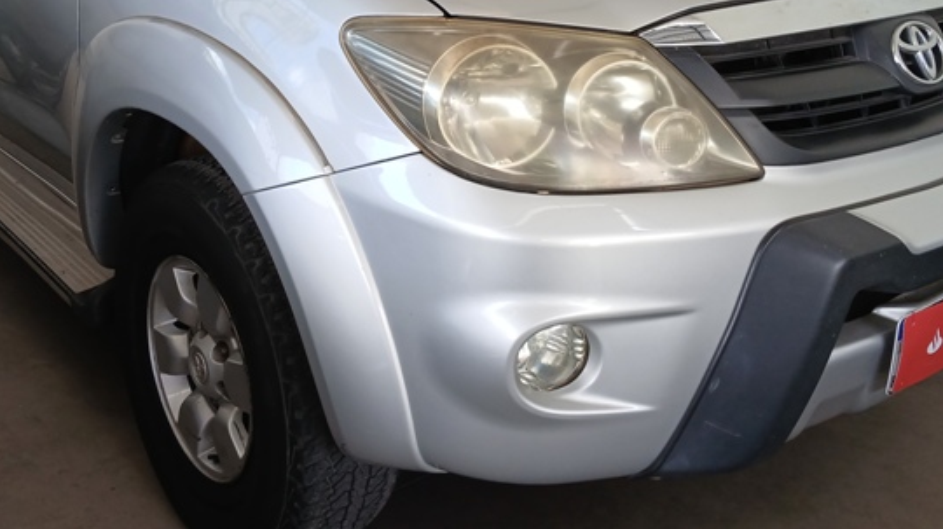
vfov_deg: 27.7
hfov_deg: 48.3
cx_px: 437
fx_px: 1050
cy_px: 105
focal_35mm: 42
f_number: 1.8
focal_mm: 3.98
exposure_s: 1/60
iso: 64
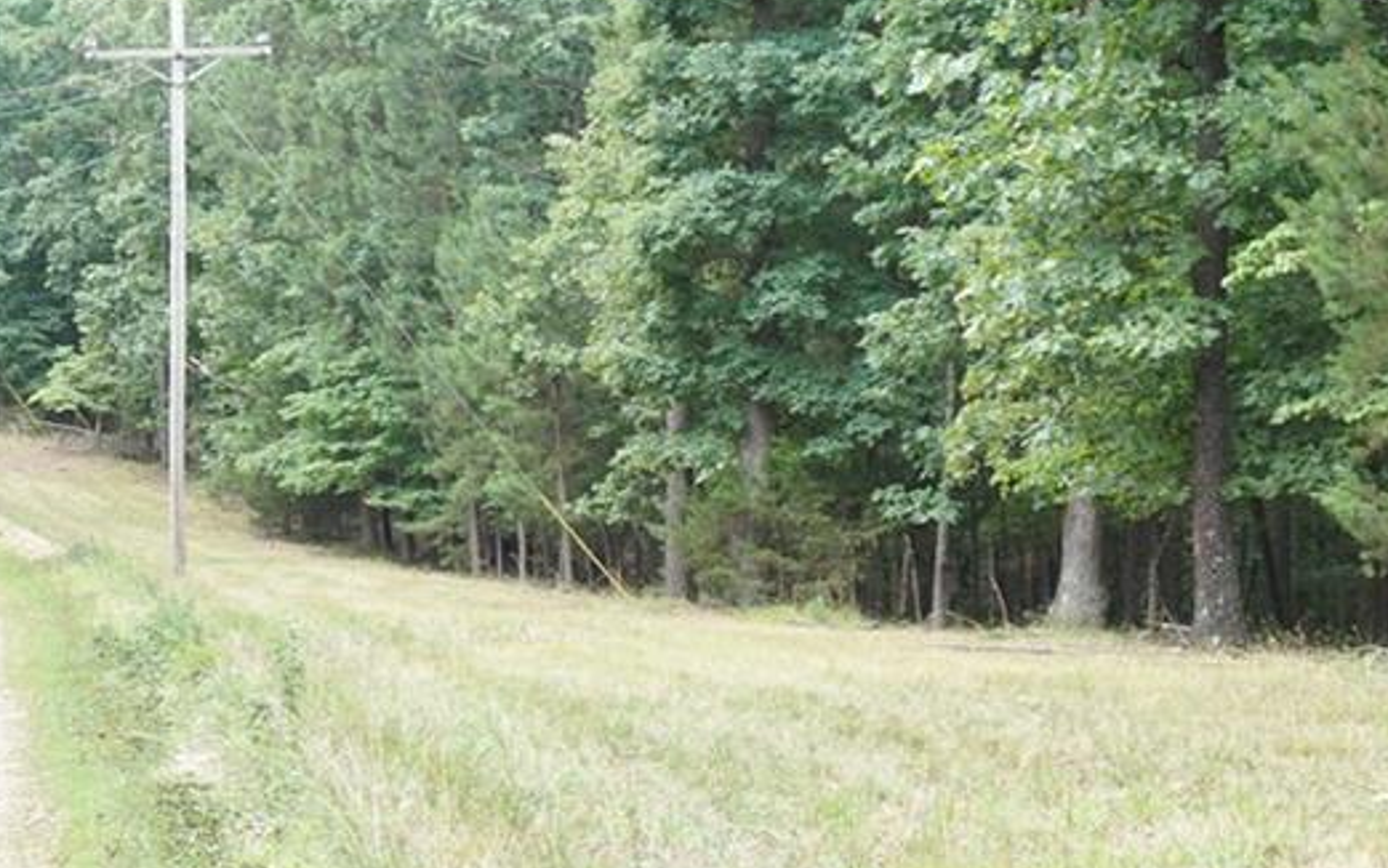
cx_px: 370
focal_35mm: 102
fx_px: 3860
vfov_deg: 12.8
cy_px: 652
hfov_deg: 20.3
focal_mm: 34
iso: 200
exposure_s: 1/60
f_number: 5.6
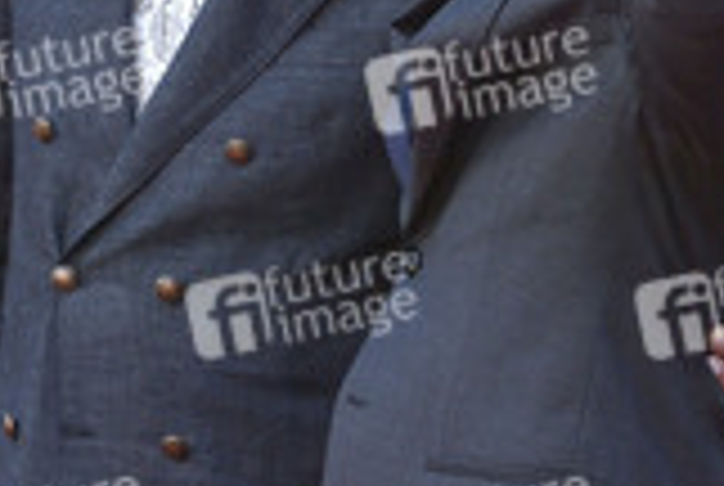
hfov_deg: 8.6
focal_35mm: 240
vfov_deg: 5.7
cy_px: -32
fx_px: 4836
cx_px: 360
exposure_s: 1/250
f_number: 7.1
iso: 400
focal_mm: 86
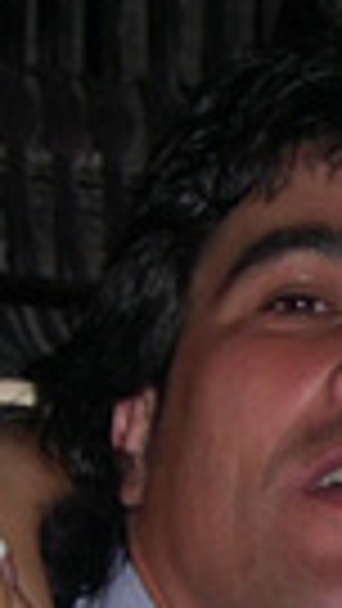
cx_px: 486
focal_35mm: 227
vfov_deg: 9.4
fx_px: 3657
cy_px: 622
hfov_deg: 5.3
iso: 100
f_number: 3.1
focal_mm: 10.1
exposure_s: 1/60
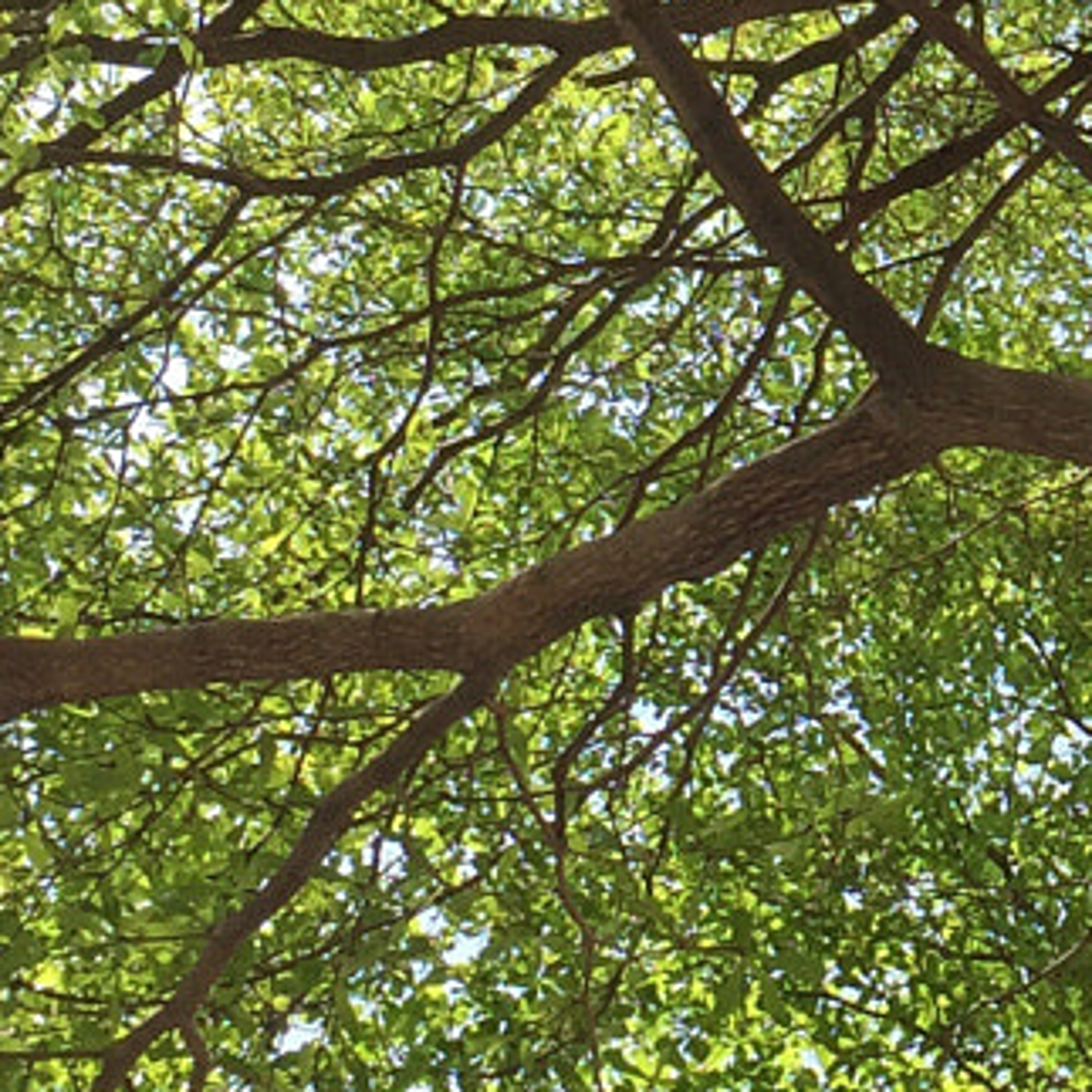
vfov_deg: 13.6
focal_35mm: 127
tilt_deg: +72.8
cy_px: 122
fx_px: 4533
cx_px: 1312
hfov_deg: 13.4
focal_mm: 4.15
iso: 32
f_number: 2.2
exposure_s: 1/964
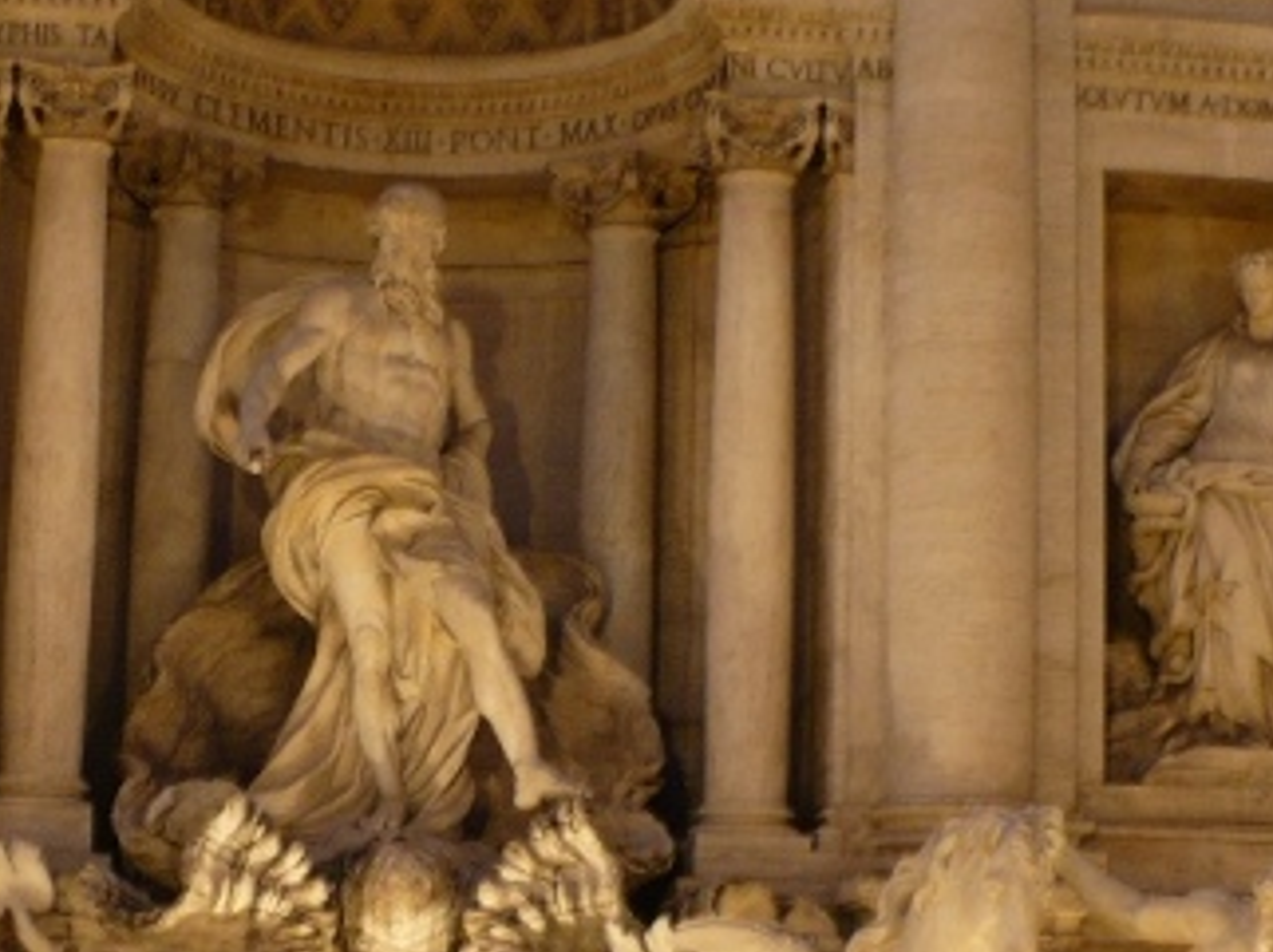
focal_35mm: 92
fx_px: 3381
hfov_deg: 21.3
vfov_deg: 16.0
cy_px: 715
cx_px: 530
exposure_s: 1/1.6
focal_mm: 6.1
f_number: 2.8
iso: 100
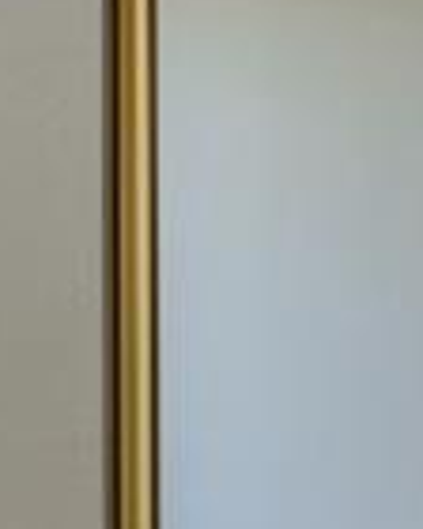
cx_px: -997
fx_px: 2832
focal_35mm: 181
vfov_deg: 10.7
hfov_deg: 7.2
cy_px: 264
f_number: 5
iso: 100
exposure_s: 1/5
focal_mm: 12
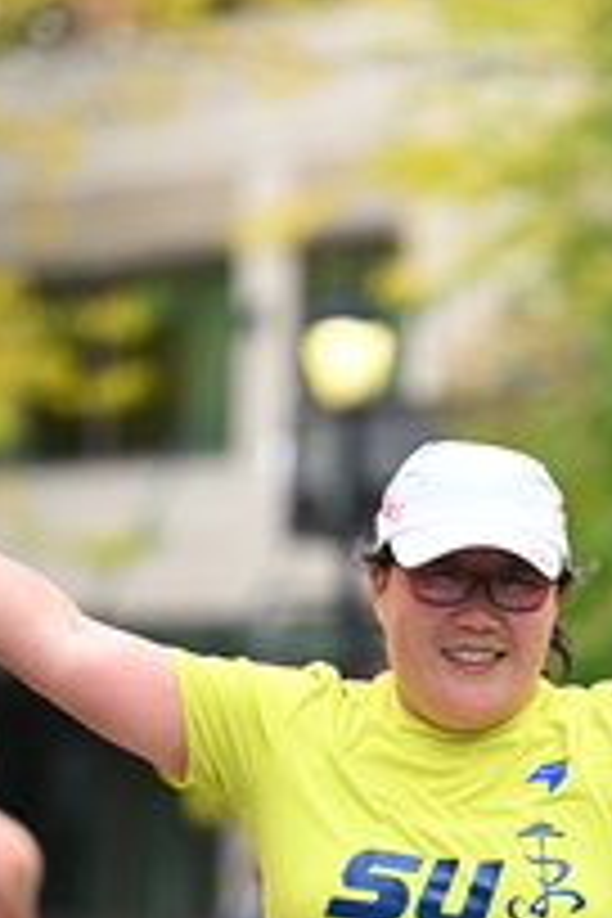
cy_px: 904
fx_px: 9613
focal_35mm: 377
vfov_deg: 5.5
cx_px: 583
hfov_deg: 3.6
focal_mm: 140
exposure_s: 1/1600
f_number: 2.8
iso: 640
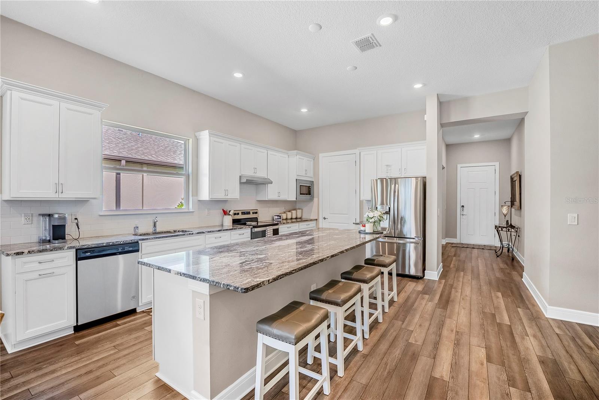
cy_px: 200
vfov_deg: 77.0
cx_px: 300
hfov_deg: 100.0
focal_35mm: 15
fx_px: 251
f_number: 4
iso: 1600
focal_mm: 15.1
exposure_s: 1/1250
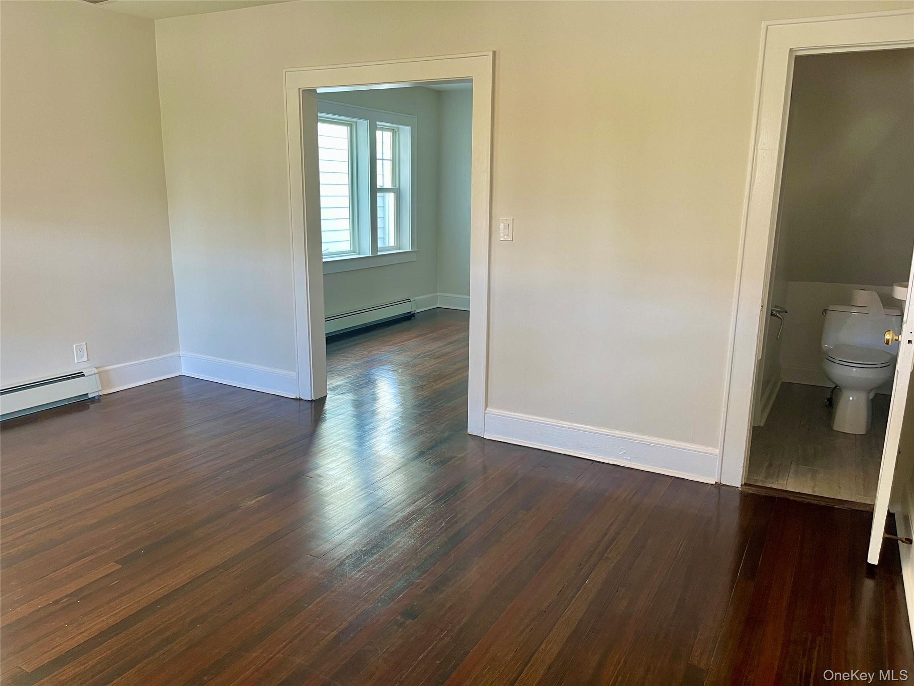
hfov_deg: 67.3
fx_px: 687
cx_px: 457
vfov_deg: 53.1
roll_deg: -1.1
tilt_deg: -13.2
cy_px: 343
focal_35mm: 26
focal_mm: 5.1
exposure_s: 1/60
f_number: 1.6
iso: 80
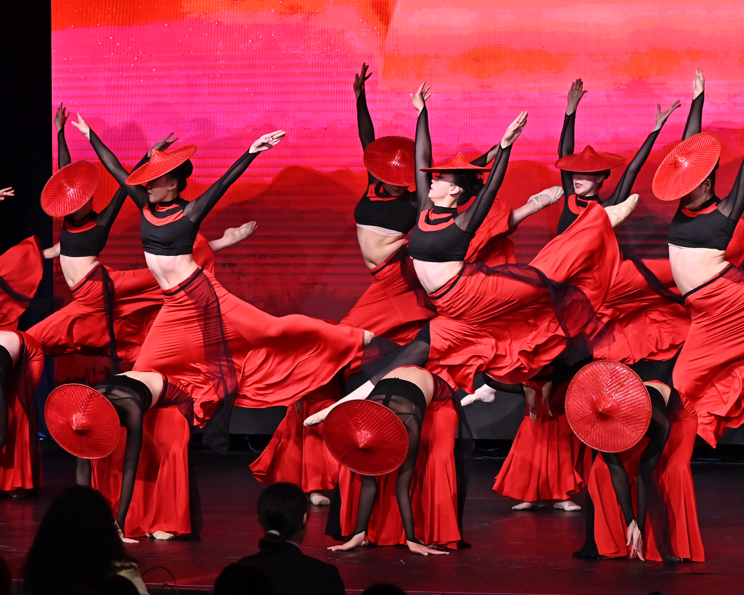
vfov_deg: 9.9
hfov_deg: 12.4
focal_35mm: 156
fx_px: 3435
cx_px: 369
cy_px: 298
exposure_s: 1/1250
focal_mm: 92
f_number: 5
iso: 2500
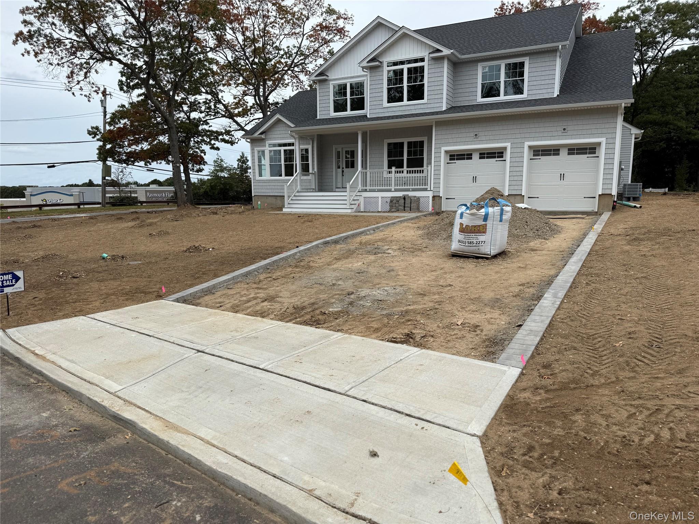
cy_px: 262
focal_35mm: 24
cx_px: 350
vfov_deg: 56.8
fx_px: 485
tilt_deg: -6.5
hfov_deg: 71.6
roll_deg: -1.1
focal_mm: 6.76
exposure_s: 1/3021
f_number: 1.78
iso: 80
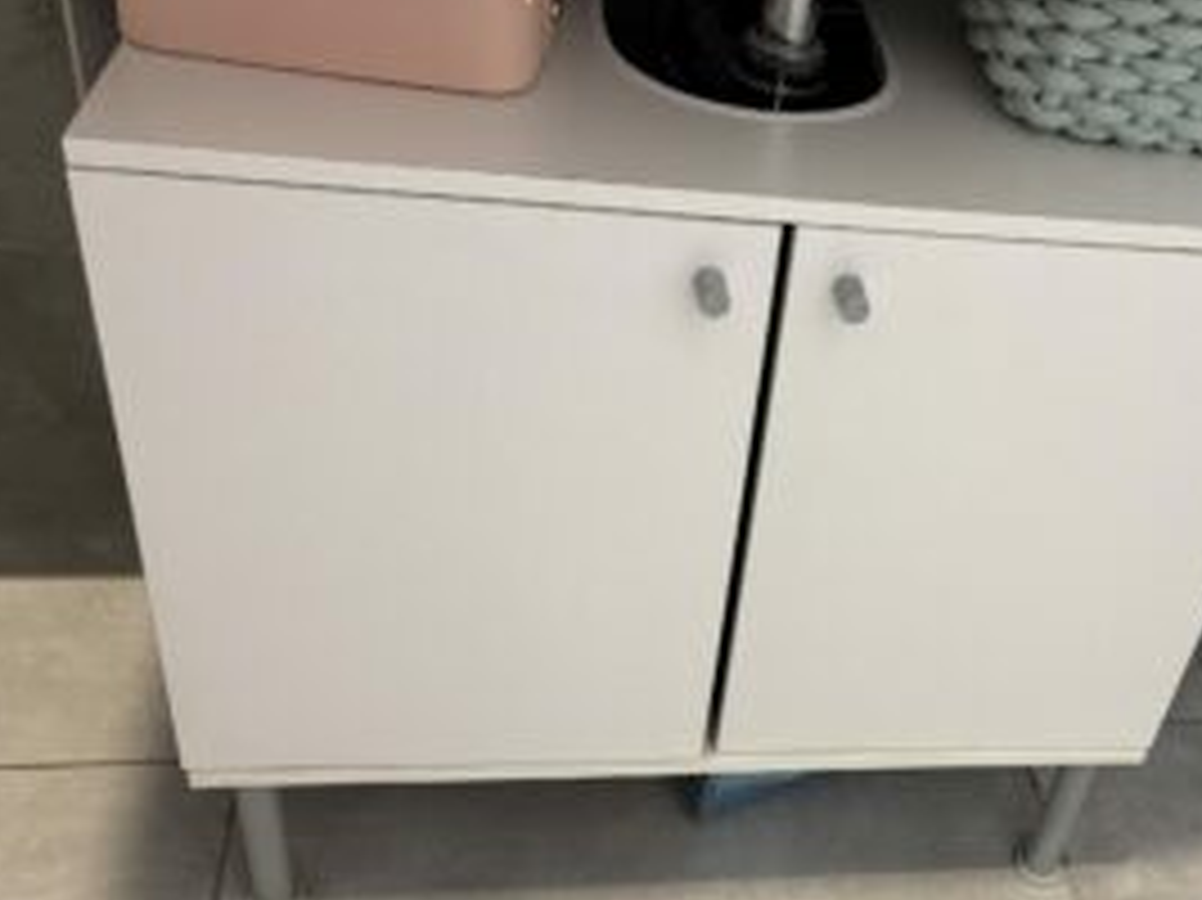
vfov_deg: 36.7
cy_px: 504
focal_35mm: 39
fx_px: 1354
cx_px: 864
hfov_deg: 46.6
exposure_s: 1/50
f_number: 1.6
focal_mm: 5.96
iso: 250
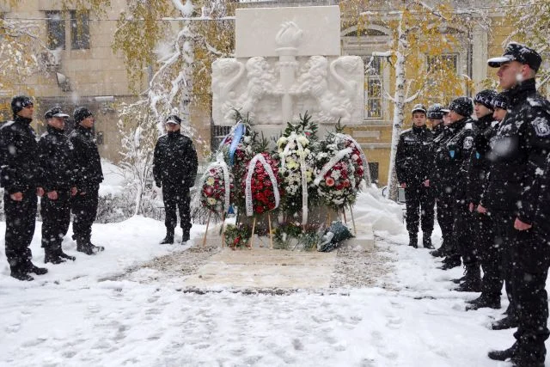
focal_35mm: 45
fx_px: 688
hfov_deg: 43.6
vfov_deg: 29.9
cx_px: 275
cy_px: 184
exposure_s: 1/320
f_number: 3.2
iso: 125
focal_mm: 16.49
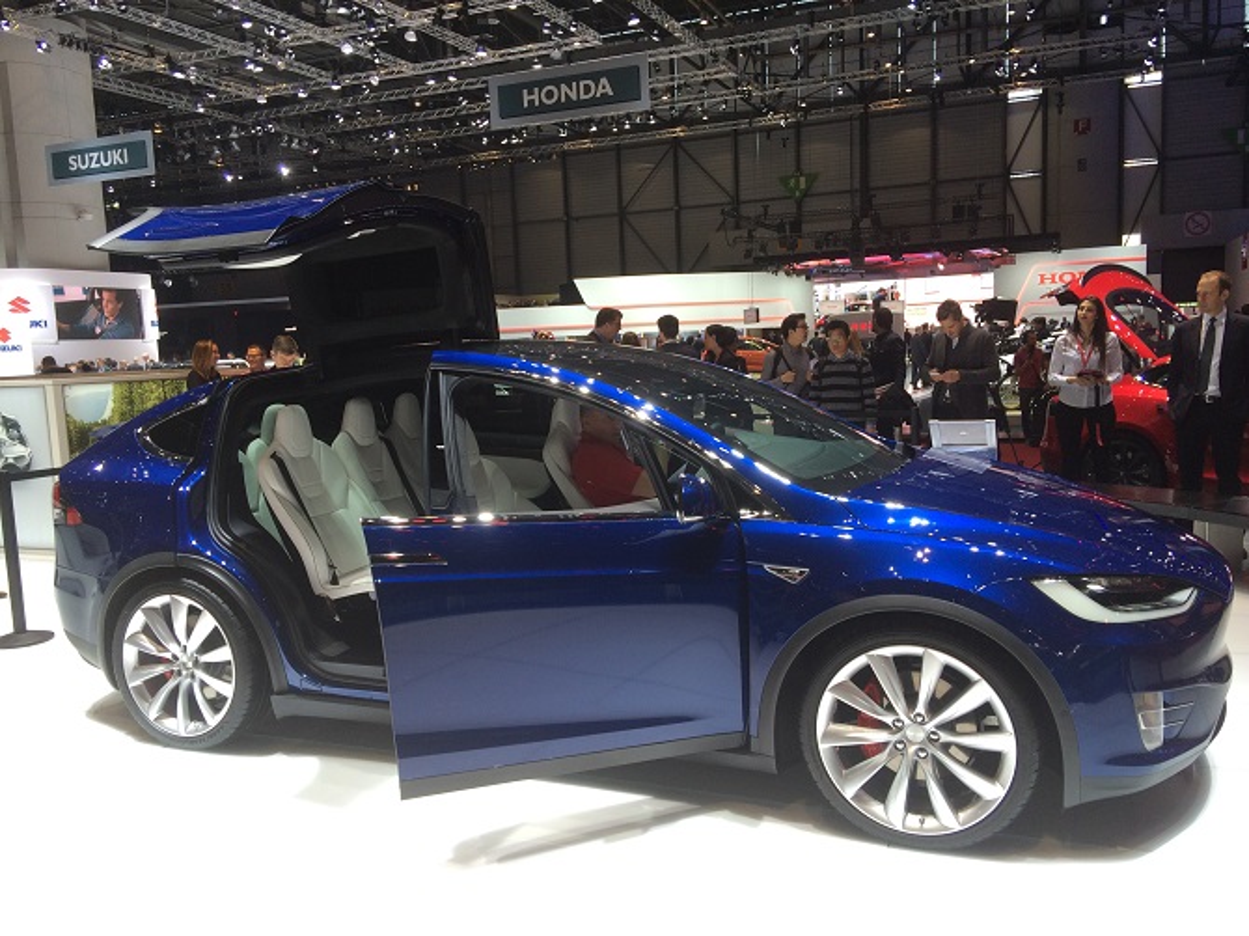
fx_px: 1046
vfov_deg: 48.2
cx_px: 624
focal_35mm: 29
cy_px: 468
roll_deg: +4.0
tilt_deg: -7.6
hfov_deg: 61.7
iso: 40
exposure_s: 1/100
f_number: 2.2
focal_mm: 4.15
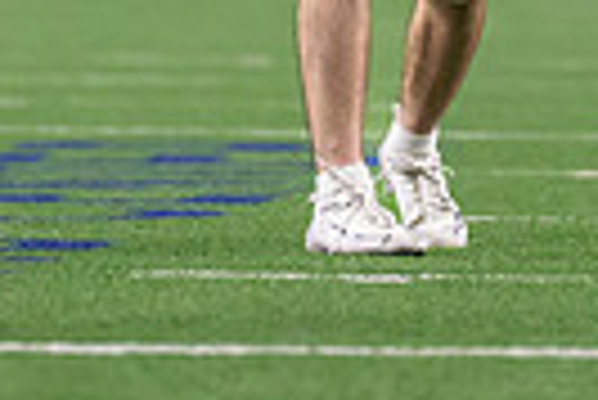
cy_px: -487
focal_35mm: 1294
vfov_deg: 1.1
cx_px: 364
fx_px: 21518
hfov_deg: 1.6
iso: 2500
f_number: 2.8
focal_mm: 200
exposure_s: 1/1000
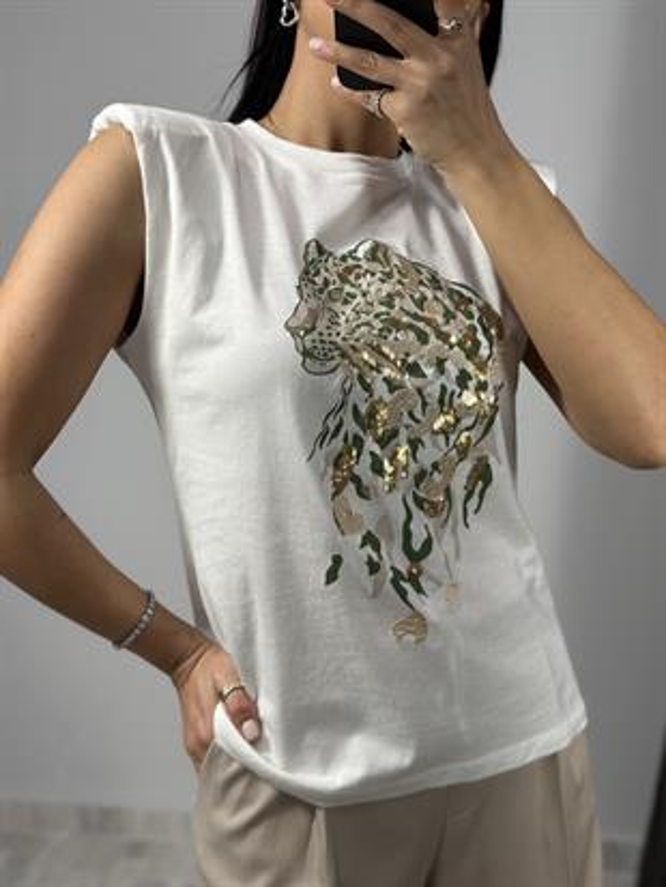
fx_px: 1231
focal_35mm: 48
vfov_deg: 39.6
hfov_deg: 30.3
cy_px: 444
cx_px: 333
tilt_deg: -37.6
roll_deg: +0.6
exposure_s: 1/100
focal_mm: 6.86
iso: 64
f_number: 1.78
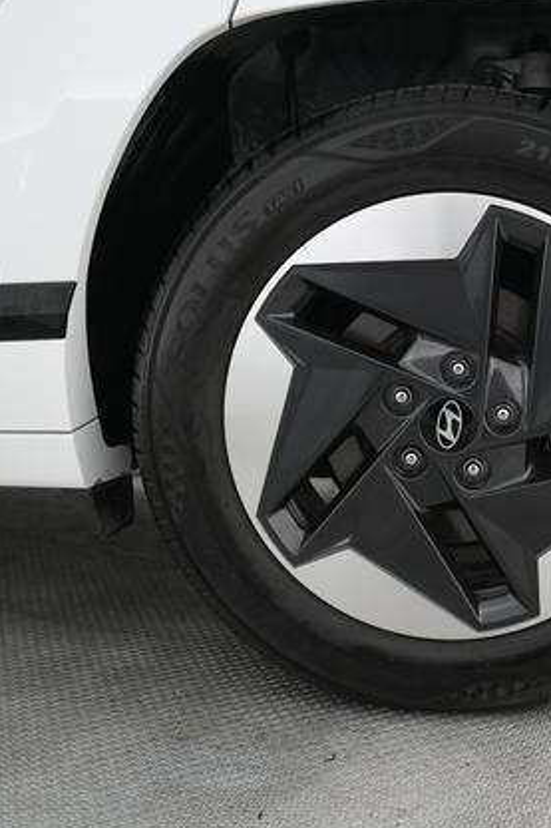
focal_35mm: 40
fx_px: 919
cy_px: 414
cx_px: 458
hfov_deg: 32.3
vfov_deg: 48.5
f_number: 2.8
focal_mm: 26
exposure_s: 1/160
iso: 3200
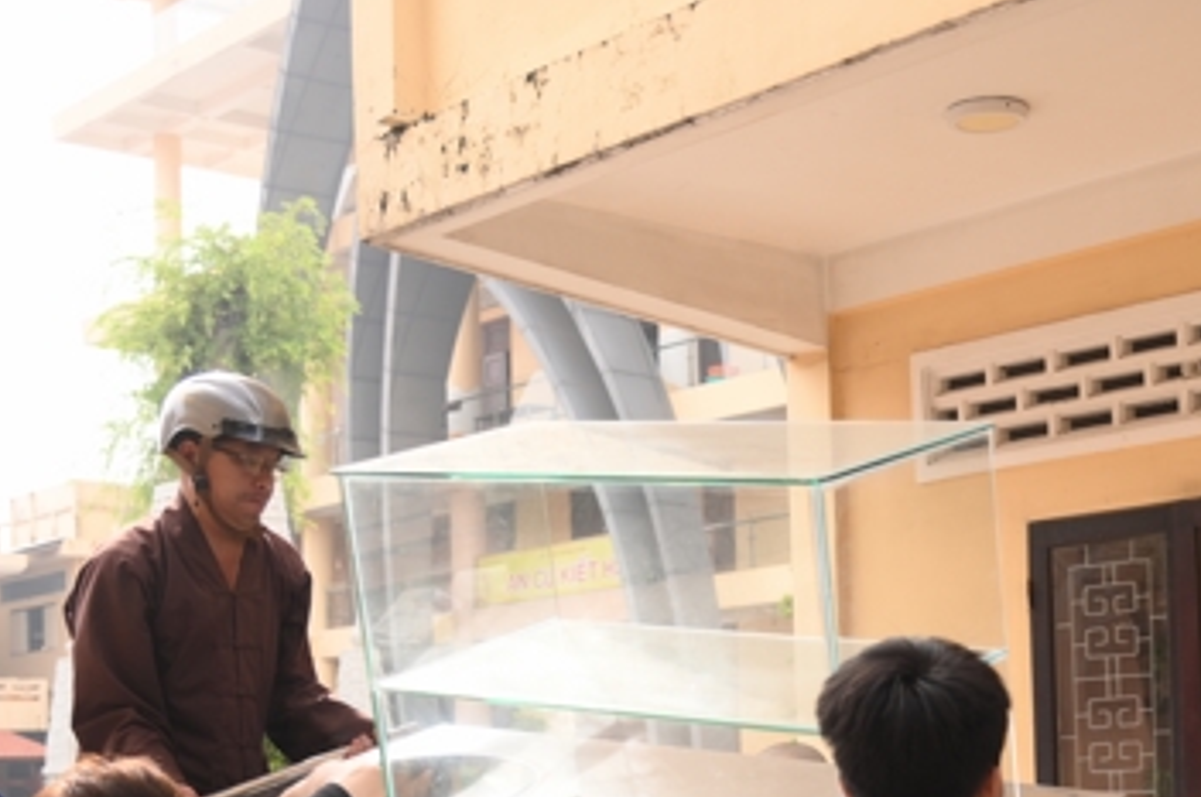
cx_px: 828
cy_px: 705
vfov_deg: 21.1
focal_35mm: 63
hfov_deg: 31.6
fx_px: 2099
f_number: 4
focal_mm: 34
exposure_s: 1/500
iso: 400
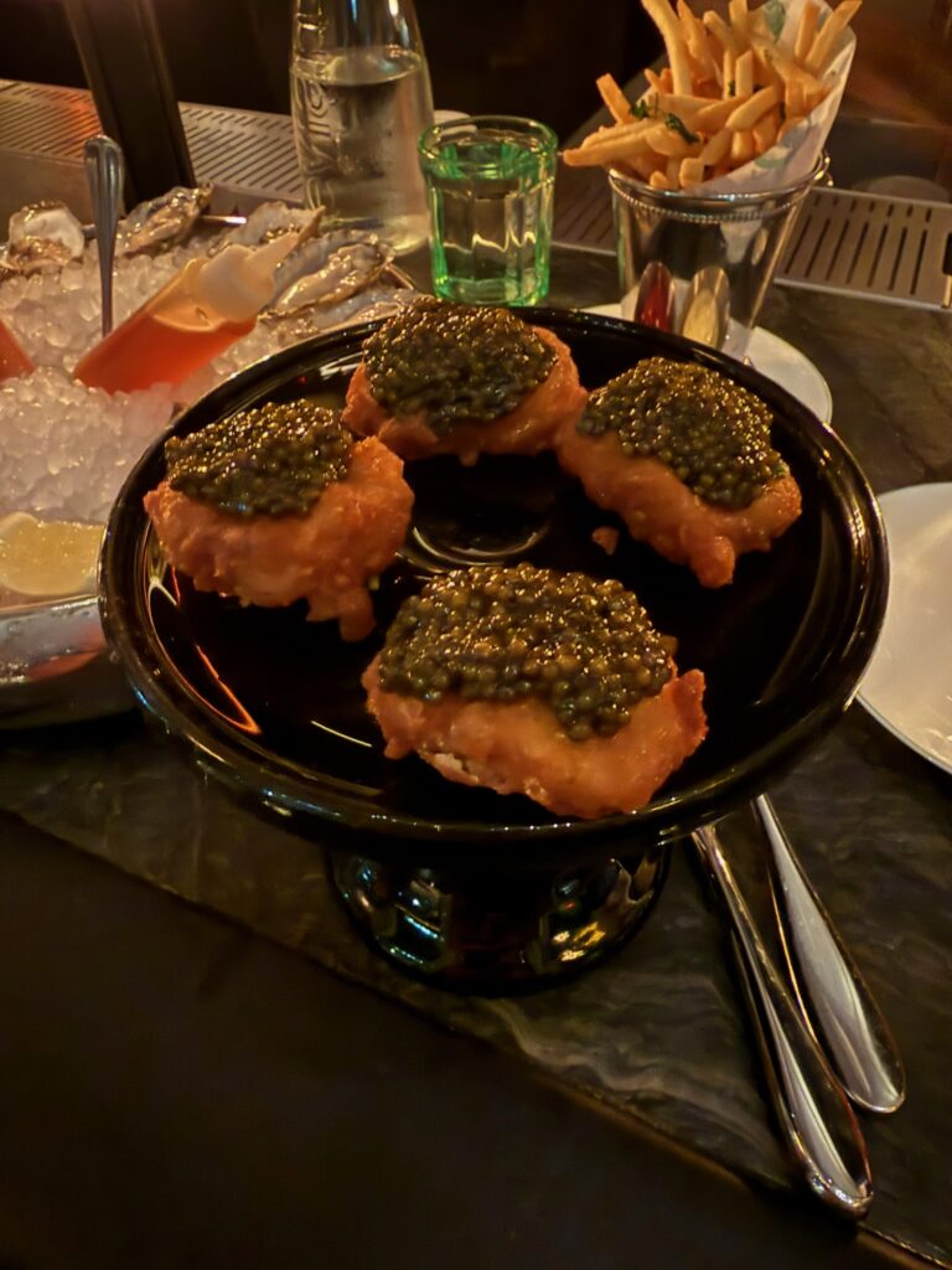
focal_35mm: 24
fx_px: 880
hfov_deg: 56.8
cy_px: 635
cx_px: 476
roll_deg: +1.1
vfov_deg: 71.6
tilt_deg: -42.4
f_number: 2.2
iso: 800
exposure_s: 1/4
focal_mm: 2.22
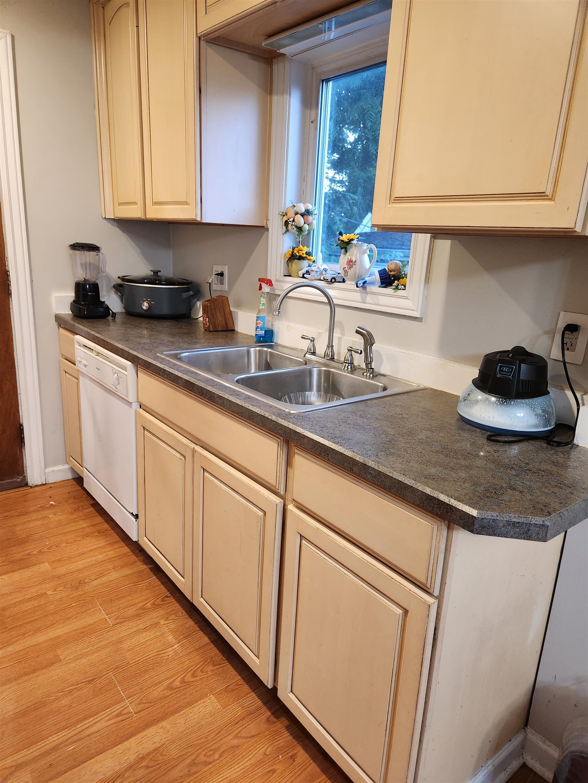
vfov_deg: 73.9
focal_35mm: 23
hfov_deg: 58.9
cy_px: 392
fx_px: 521
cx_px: 294
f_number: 1.8
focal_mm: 5.4
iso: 500
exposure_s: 1/120
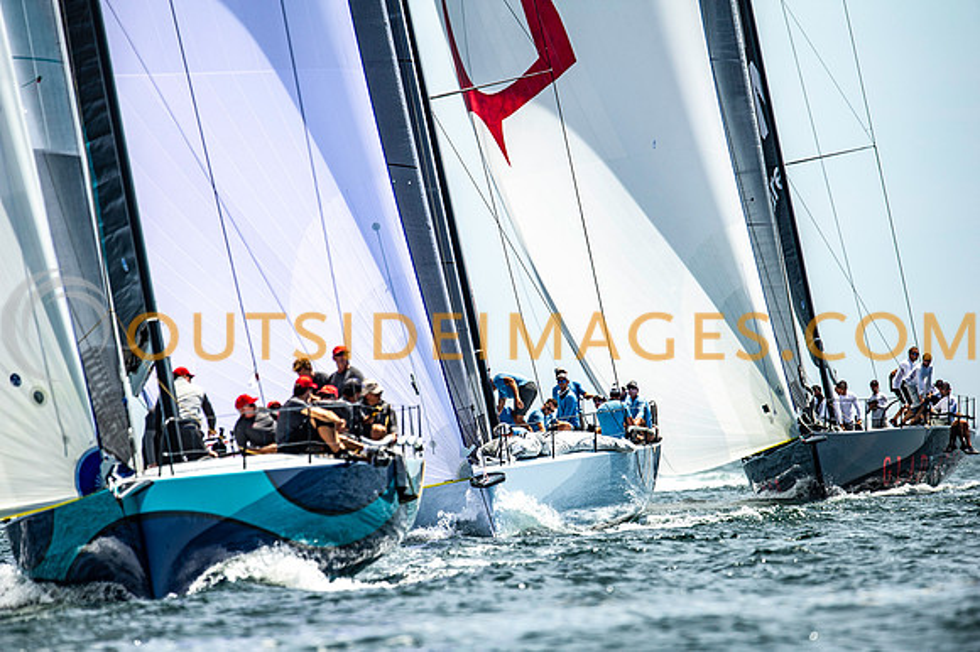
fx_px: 16323
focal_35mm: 600
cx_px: 490
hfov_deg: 3.4
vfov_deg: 2.3
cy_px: 326
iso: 400
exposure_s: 1/3200
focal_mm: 600
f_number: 5
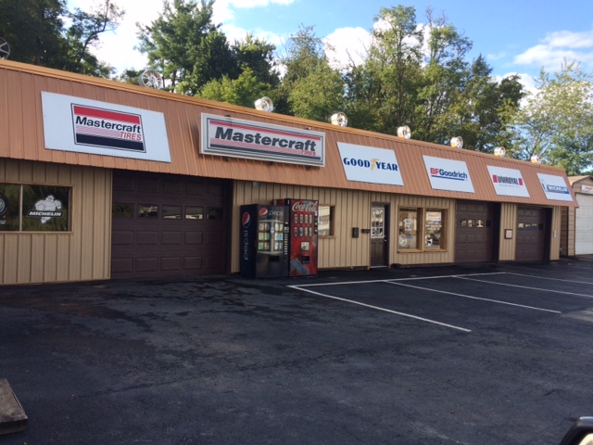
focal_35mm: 29
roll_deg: -1.8
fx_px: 497
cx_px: 296
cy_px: 222
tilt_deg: -2.4
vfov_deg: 48.2
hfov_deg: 61.7
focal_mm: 4.15
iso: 32
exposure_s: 1/720
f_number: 2.2
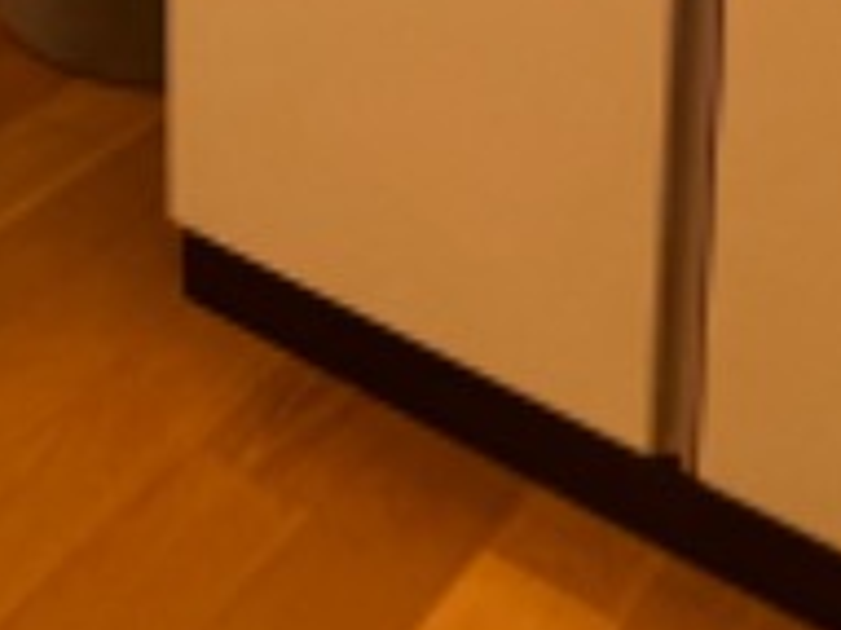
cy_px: -524
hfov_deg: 26.5
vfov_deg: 17.3
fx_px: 1651
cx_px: -62
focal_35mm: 68
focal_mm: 1.57
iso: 200
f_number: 1.8
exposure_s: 1/50
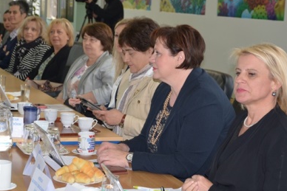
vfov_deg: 13.3
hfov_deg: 19.9
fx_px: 819
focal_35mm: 103
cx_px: 127
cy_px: 77
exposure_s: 1/60
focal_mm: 45
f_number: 4.8
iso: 640
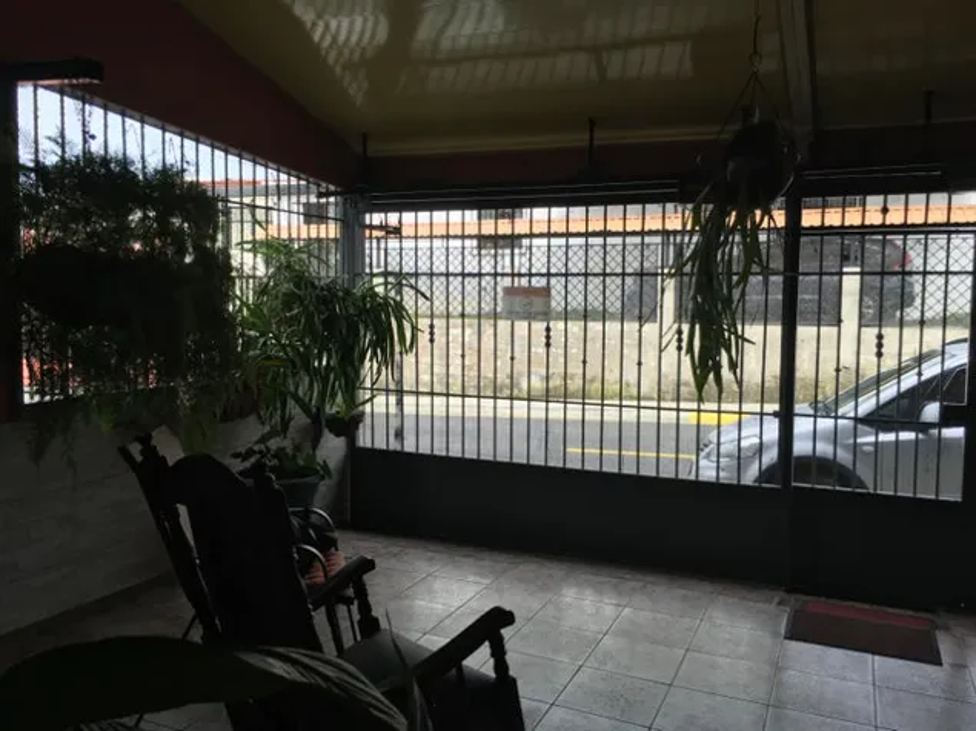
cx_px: 488
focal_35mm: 29
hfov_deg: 61.7
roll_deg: +0.2
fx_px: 818
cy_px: 366
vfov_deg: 48.2
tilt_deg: -4.9
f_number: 2.2
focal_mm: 4.15
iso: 40
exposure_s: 1/120
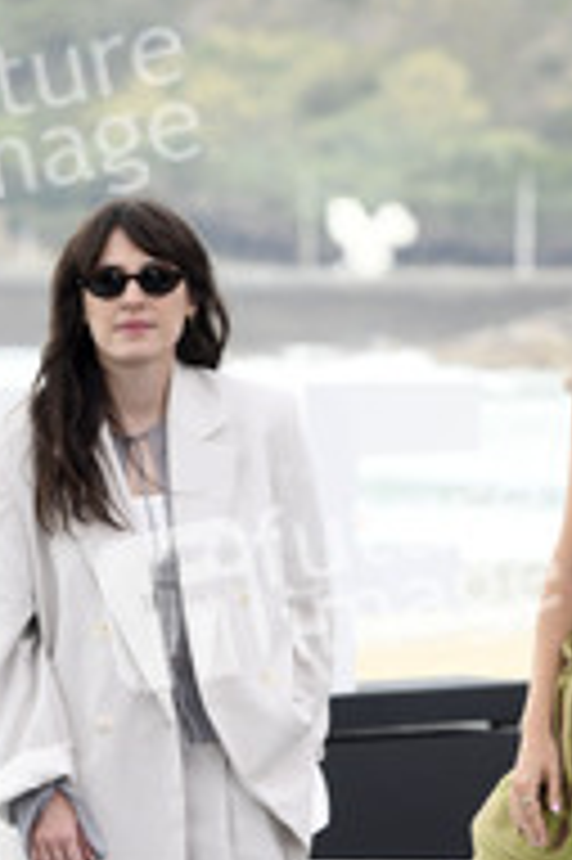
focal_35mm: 283
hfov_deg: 4.8
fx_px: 6757
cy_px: 810
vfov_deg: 7.3
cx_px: 459
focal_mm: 135
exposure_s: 1/640
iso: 400
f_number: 5.6
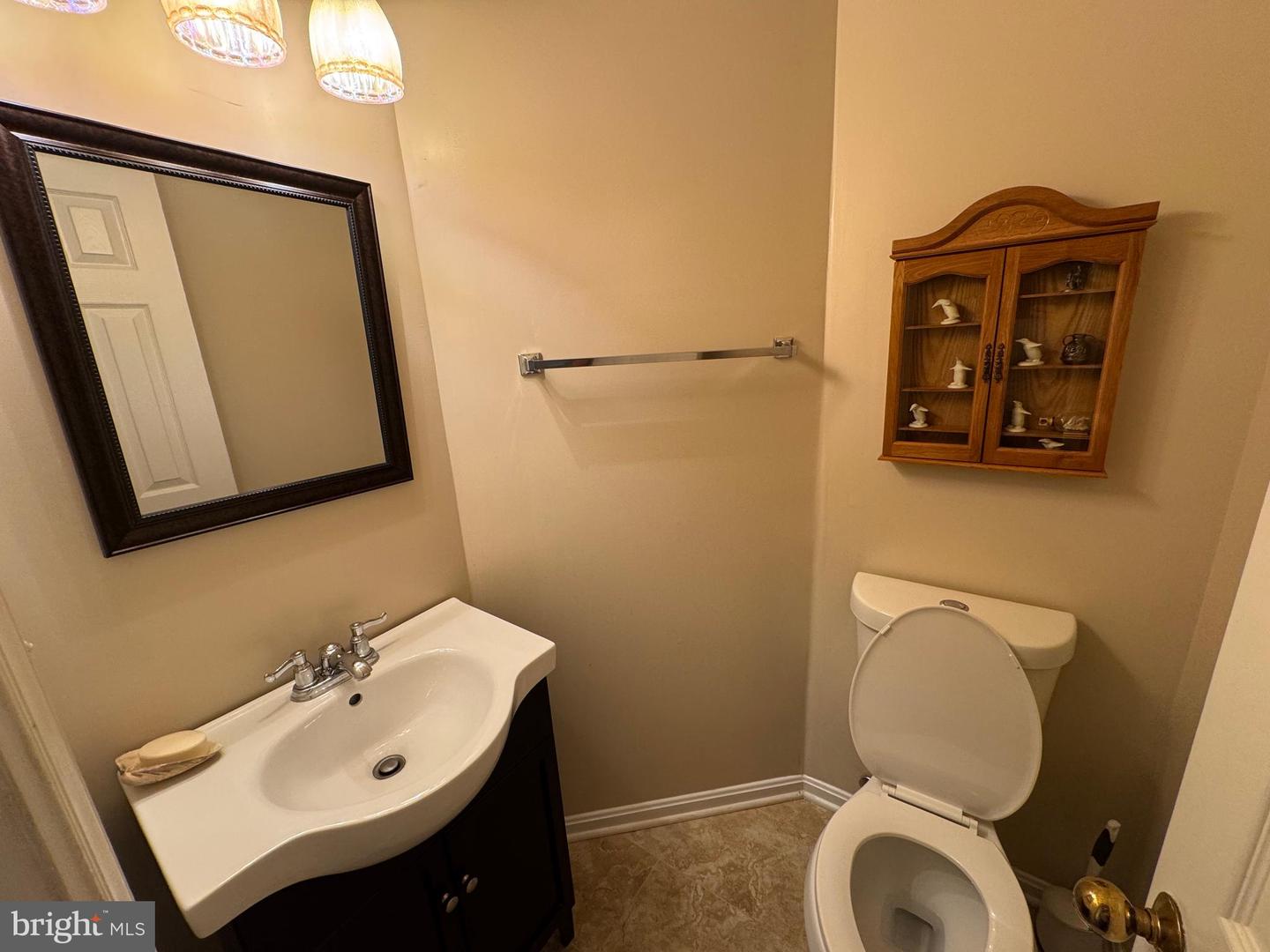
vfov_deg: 85.7
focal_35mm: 14
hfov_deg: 102.1
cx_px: 635
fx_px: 514
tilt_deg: -16.8
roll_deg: +3.9
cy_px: 476
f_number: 2.2
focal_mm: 2.22
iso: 200
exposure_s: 1/60
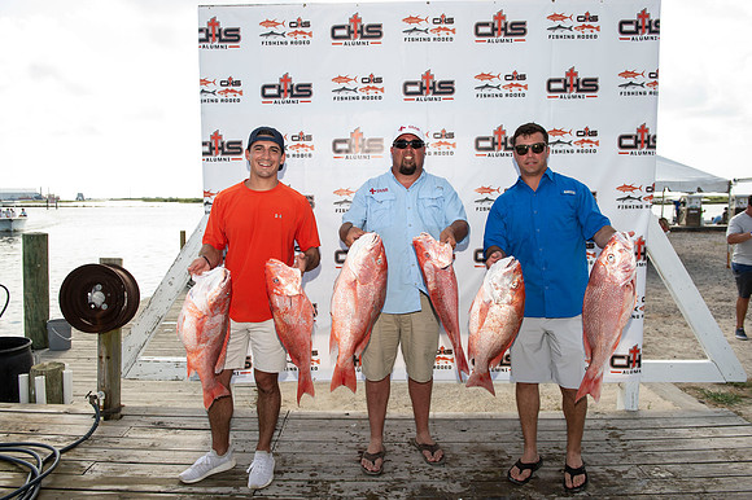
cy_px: 250
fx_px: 564
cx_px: 376
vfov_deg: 47.9
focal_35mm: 27
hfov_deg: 67.4
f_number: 5
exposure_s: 1/250
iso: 50
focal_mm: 27
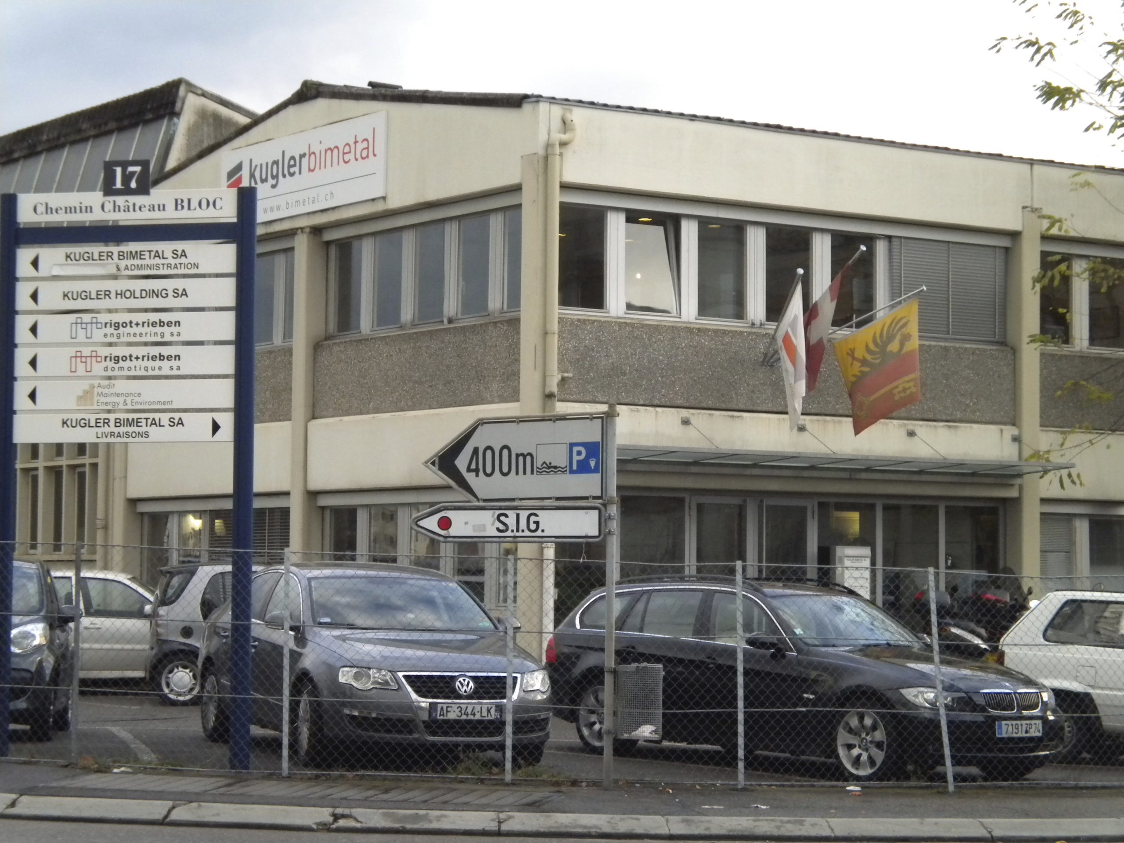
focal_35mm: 79
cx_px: 562
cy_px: 422
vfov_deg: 18.7
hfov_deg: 24.7
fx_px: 2565
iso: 400
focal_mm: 14.3
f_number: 5.1
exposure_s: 1/242
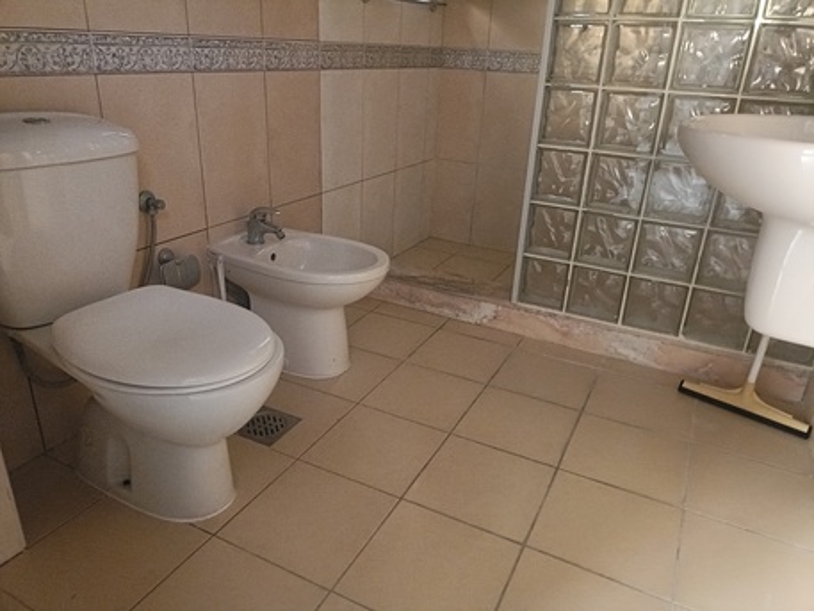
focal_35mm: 25
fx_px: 588
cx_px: 407
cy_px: 306
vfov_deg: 54.9
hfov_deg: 69.4
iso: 2738
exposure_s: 1/25
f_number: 1.7
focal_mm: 4.7
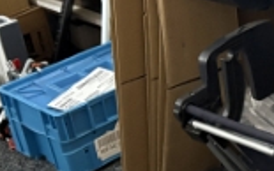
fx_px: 852
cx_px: 437
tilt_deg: -27.6
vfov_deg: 11.5
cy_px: 106
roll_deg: +2.7
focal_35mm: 114
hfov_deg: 16.3
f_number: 1.6
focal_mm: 5.96
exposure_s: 1/40
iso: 640
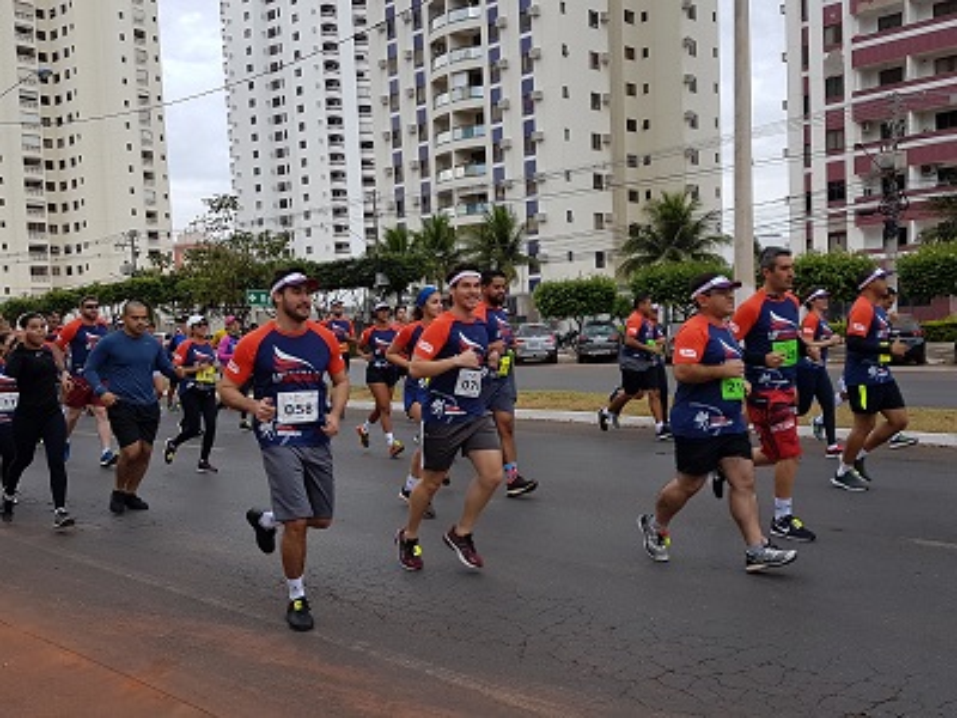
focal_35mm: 26
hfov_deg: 67.3
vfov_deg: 53.1
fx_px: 719
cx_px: 478
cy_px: 359
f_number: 1.7
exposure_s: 1/317
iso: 40
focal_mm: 4.2
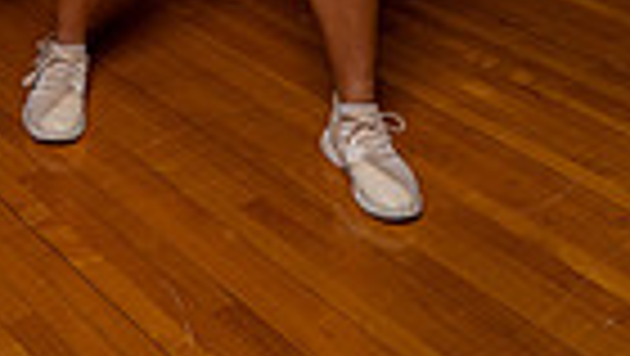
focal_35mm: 84
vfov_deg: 11.3
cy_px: -563
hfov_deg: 24.7
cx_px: 94
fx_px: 1404
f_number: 7.1
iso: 250
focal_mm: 25
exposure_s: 1/250
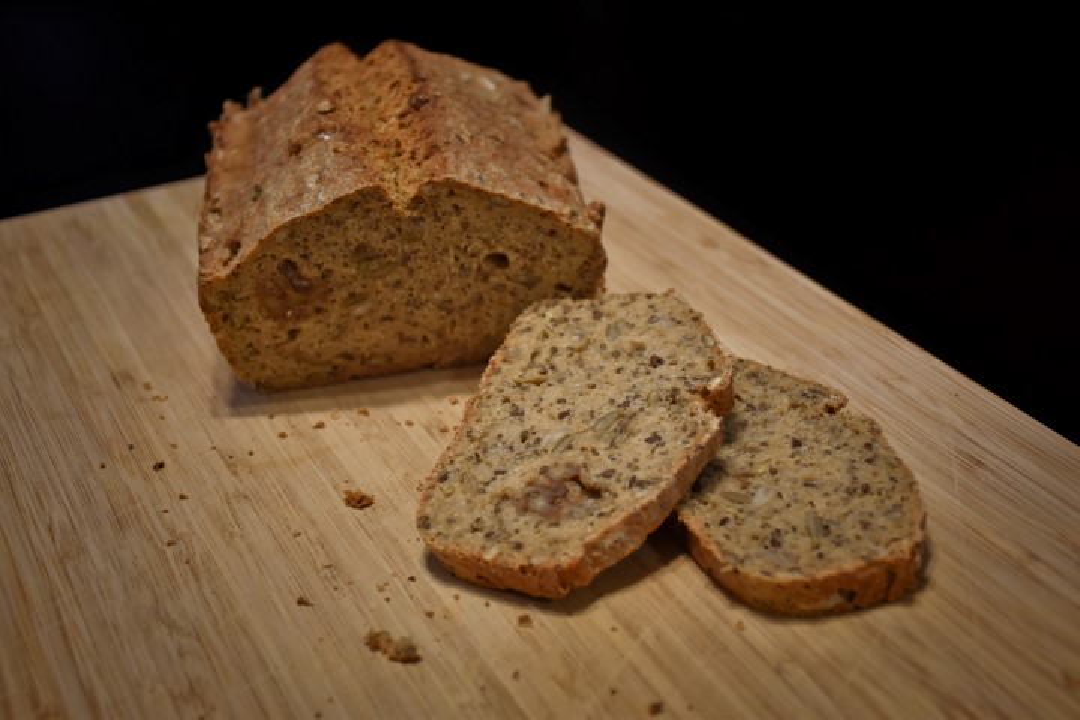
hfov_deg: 37.9
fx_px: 1575
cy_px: 360
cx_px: 540
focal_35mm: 52
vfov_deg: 25.8
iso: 360
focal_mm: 35
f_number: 4.2
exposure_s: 1/25
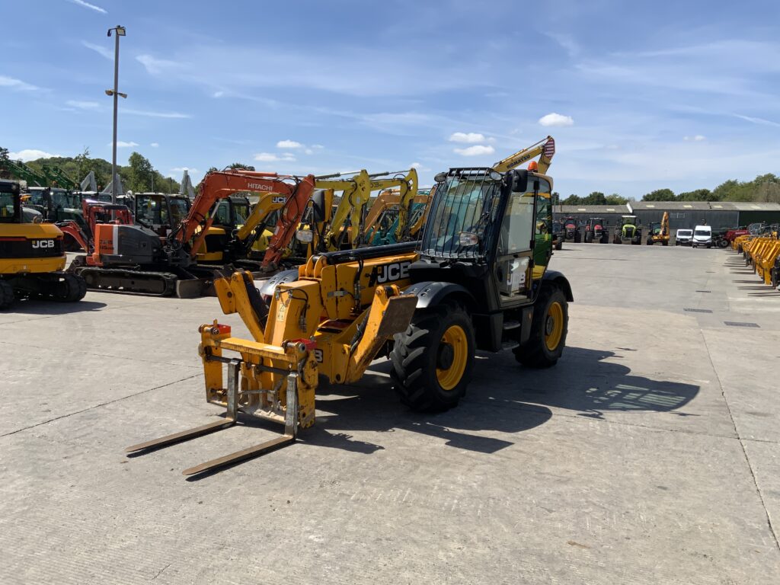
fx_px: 653
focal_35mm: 29
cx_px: 390
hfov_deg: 61.7
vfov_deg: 48.2
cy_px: 292
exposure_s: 1/2141
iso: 16
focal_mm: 3
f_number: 1.8
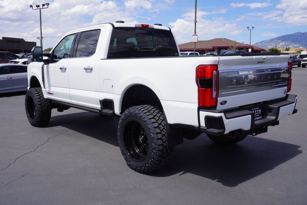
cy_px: 102
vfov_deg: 36.9
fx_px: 307
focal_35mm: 36
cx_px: 154
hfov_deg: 53.1
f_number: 11
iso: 100
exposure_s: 1/200
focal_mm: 24
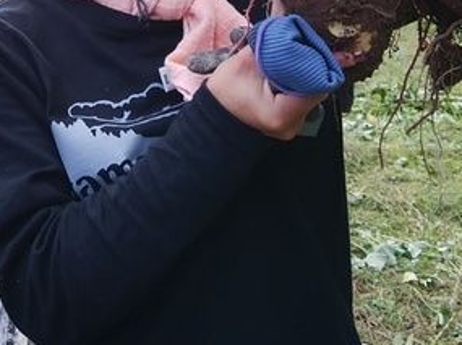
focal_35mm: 63
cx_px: 228
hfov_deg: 30.8
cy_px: -80
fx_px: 840
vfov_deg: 21.4
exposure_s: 1/244
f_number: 2
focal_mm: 3
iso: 32
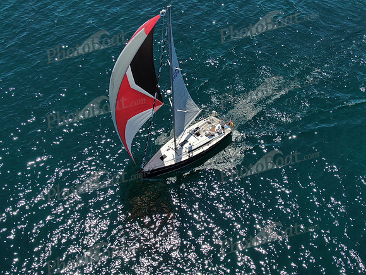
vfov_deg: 30.3
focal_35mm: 48
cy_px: 138
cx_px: 183
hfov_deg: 39.7
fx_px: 508
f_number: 3.8
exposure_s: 1/1000
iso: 100
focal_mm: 8.6
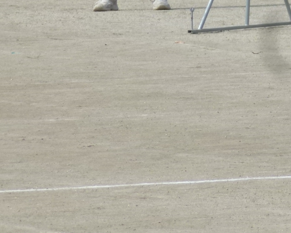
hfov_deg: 1.8
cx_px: 340
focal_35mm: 1081
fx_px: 9308
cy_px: -12
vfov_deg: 1.4
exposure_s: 1/800
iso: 160
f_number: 5.9
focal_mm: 68.8
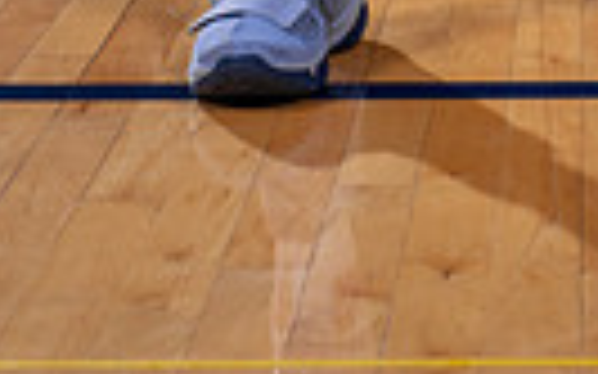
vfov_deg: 7.0
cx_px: 405
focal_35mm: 172
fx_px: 2802
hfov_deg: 12.2
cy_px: -617
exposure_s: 1/125
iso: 100
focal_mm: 50
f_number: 5.6
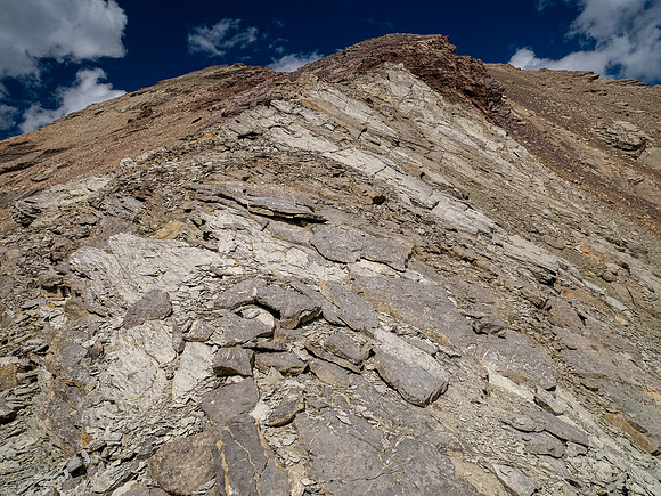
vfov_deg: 56.8
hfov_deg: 71.6
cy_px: 248
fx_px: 458
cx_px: 330
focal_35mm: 24
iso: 200
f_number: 8
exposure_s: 1/640
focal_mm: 12
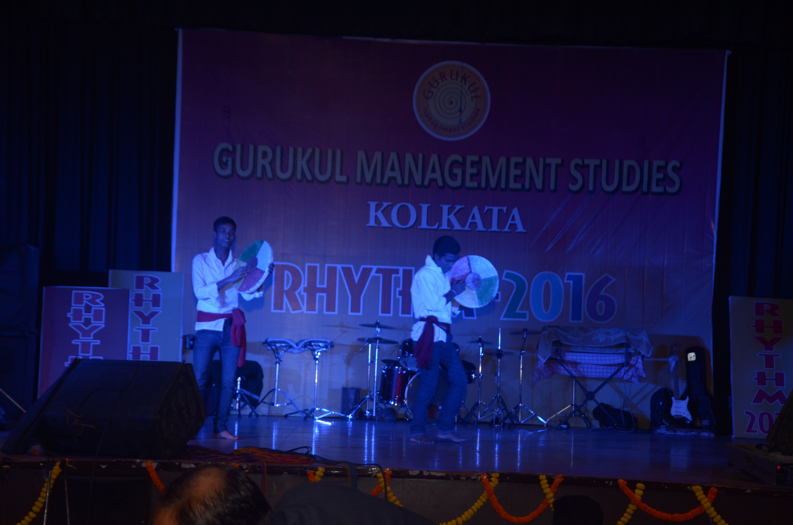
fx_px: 1583
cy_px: 262
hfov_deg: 28.1
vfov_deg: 18.8
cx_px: 396
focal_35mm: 72
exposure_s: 1/100
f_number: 5.6
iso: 800
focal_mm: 48
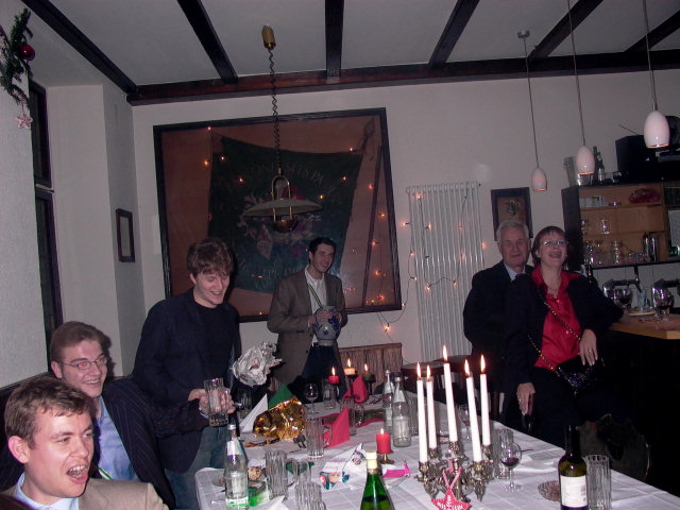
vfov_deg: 42.9
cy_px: 255
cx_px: 340
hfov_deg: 55.4
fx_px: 648
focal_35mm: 33
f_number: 2.04
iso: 100
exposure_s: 1/64.2
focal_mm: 7.13
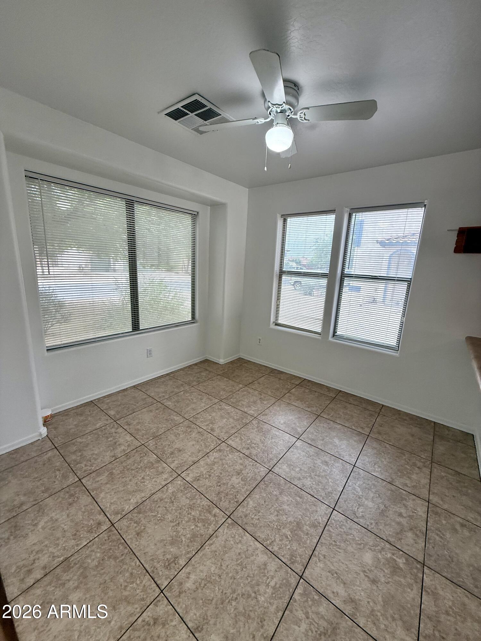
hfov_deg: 85.7
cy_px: 320
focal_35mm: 14
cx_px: 240
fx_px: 259
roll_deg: -3.4
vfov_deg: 102.1
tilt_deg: -11.8
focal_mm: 2.22
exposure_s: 1/120
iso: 125
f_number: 2.2
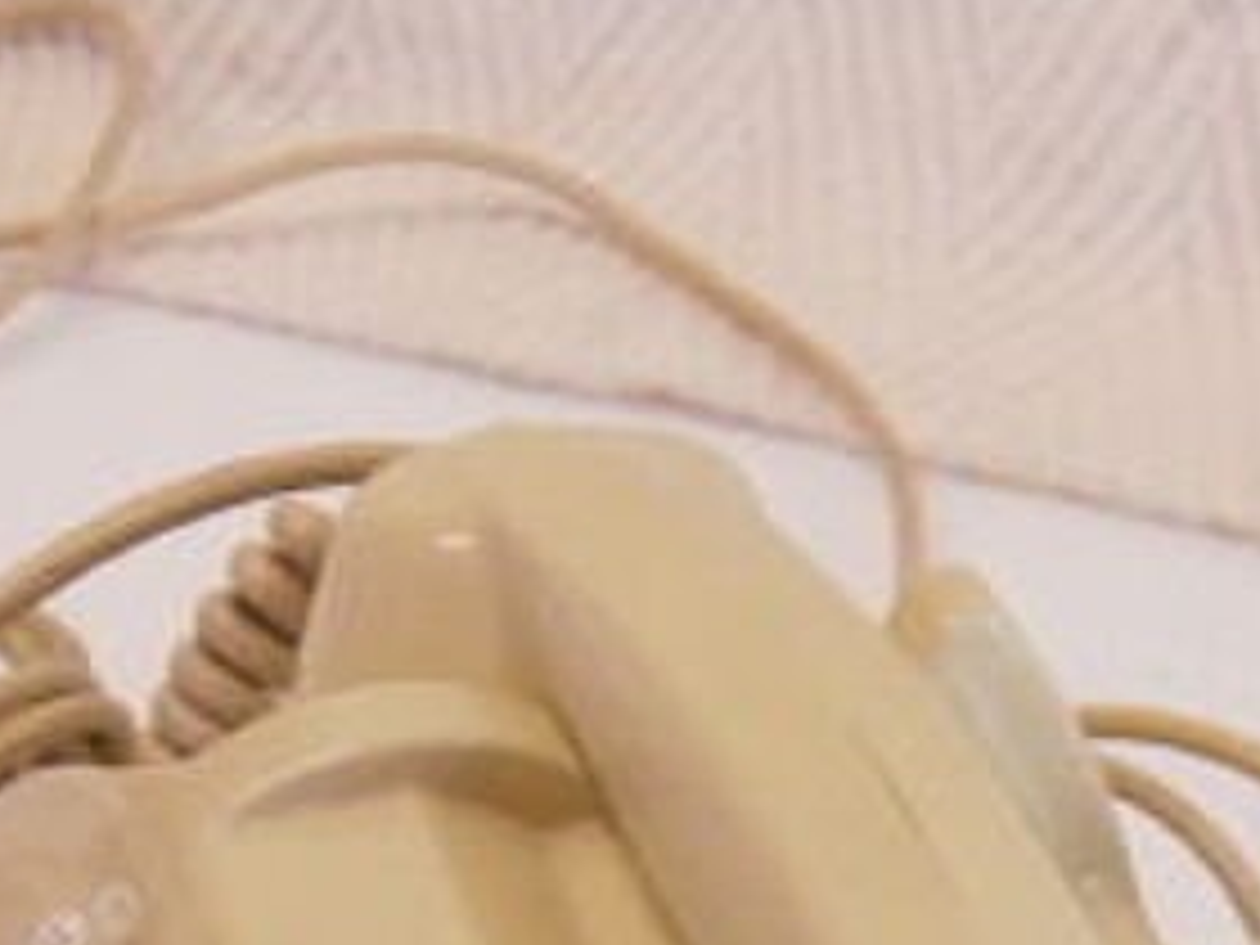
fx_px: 3385
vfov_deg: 14.5
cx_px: 540
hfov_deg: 21.1
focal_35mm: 93
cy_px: 1526
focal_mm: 4.7
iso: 80
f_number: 2.8
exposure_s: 1/40
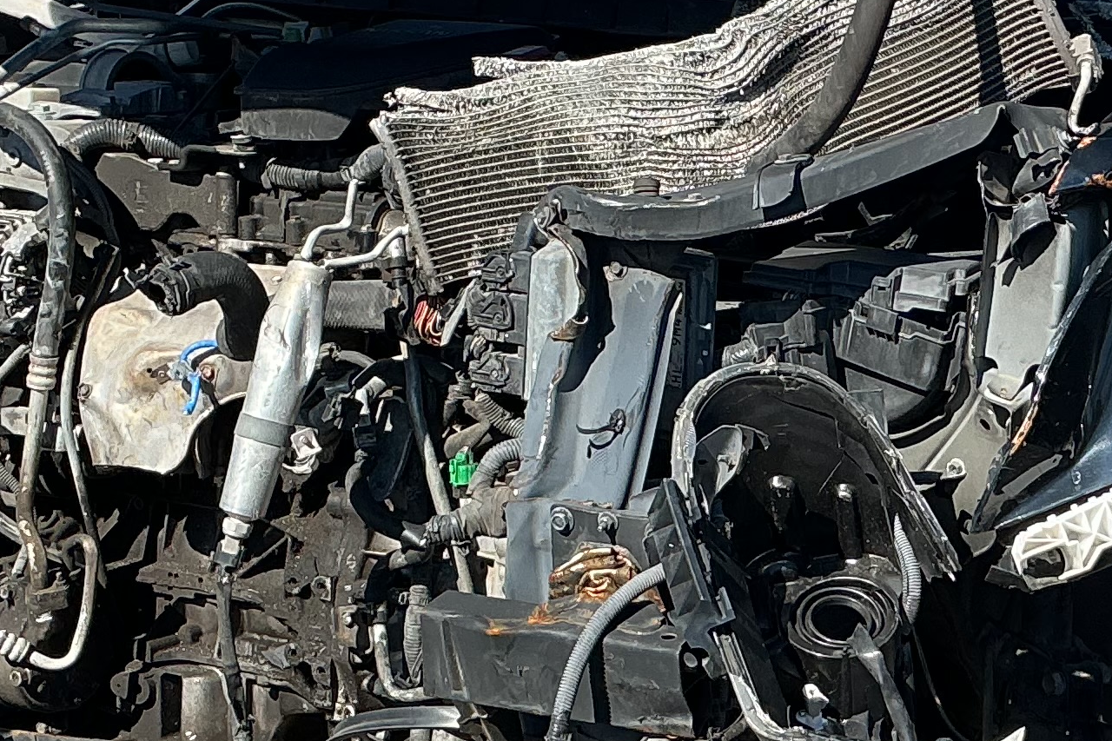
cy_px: 315
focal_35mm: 95
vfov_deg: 14.4
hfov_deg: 21.2
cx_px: 889
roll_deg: -0.5
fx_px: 2934
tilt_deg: -9.2
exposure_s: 1/1035
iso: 25
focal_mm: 3
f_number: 1.8
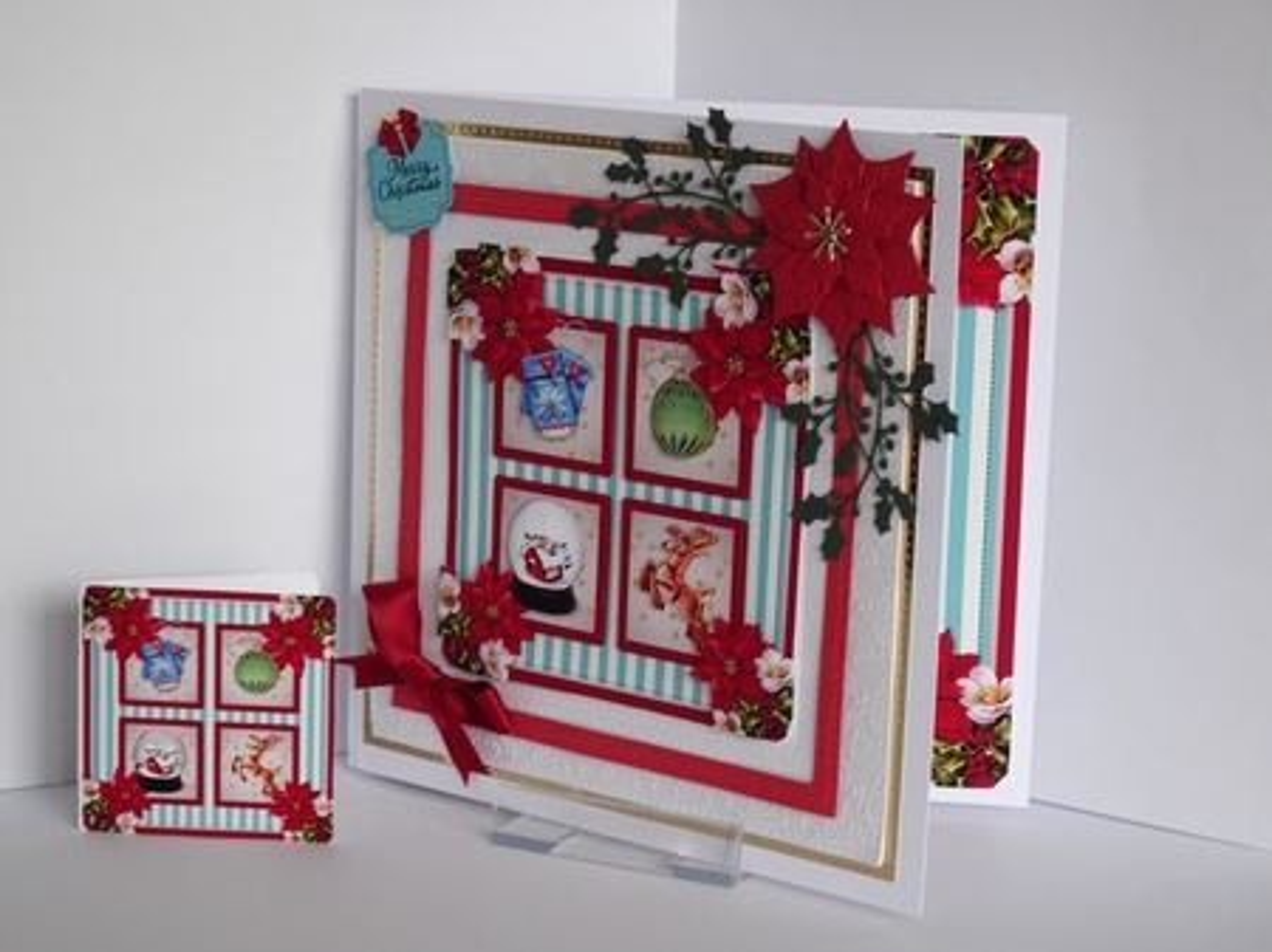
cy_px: 476
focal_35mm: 80
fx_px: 2938
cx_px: 636
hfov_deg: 24.4
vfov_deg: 18.4
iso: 320
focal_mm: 13.69
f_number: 5
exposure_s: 1/80
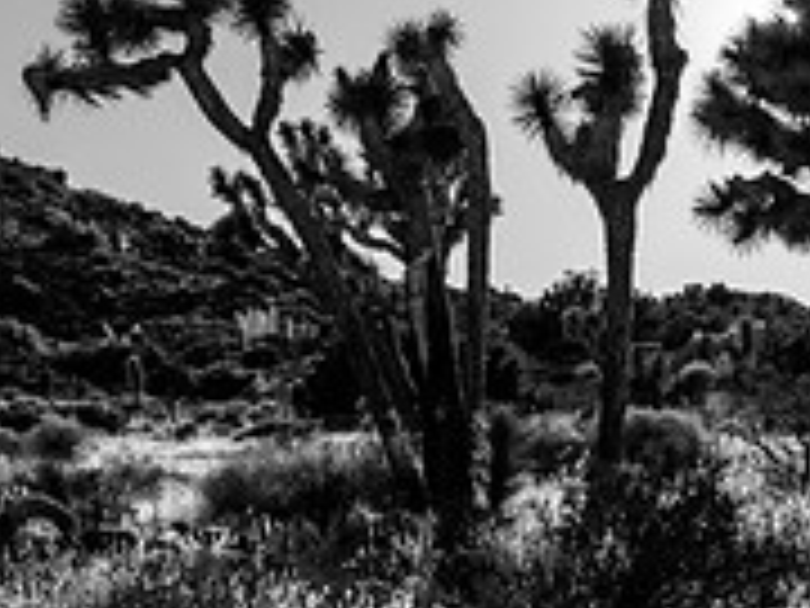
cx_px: 621
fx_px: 1966
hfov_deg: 23.0
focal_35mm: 84
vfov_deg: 17.0
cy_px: 676
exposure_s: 1/160
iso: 400
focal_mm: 35
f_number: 22
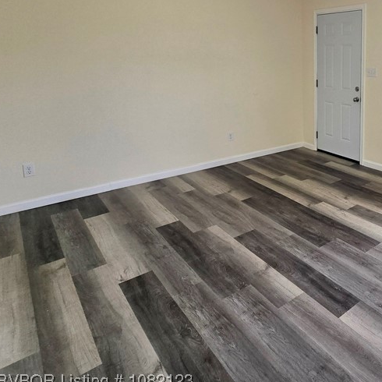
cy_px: 99
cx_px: 375
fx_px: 300
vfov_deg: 61.6
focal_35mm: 24
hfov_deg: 52.7
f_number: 2.2
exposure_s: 1/206
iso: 50
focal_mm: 2.2
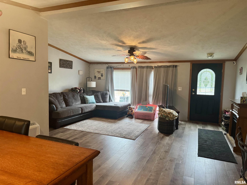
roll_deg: -1.4
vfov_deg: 56.8
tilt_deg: -5.6
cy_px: 92
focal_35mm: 24
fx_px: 171
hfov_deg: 71.6
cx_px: 124
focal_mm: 6.76
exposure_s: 1/60
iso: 500
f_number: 1.78
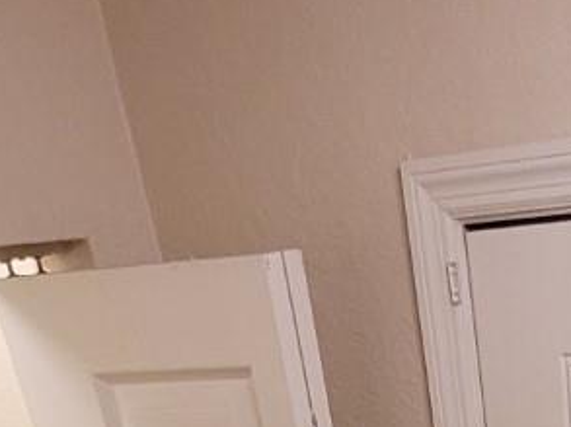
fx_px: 1054
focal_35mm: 64
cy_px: 1039
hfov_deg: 28.7
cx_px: 552
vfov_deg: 14.4
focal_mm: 1.74
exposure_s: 1/60
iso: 200
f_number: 2.2
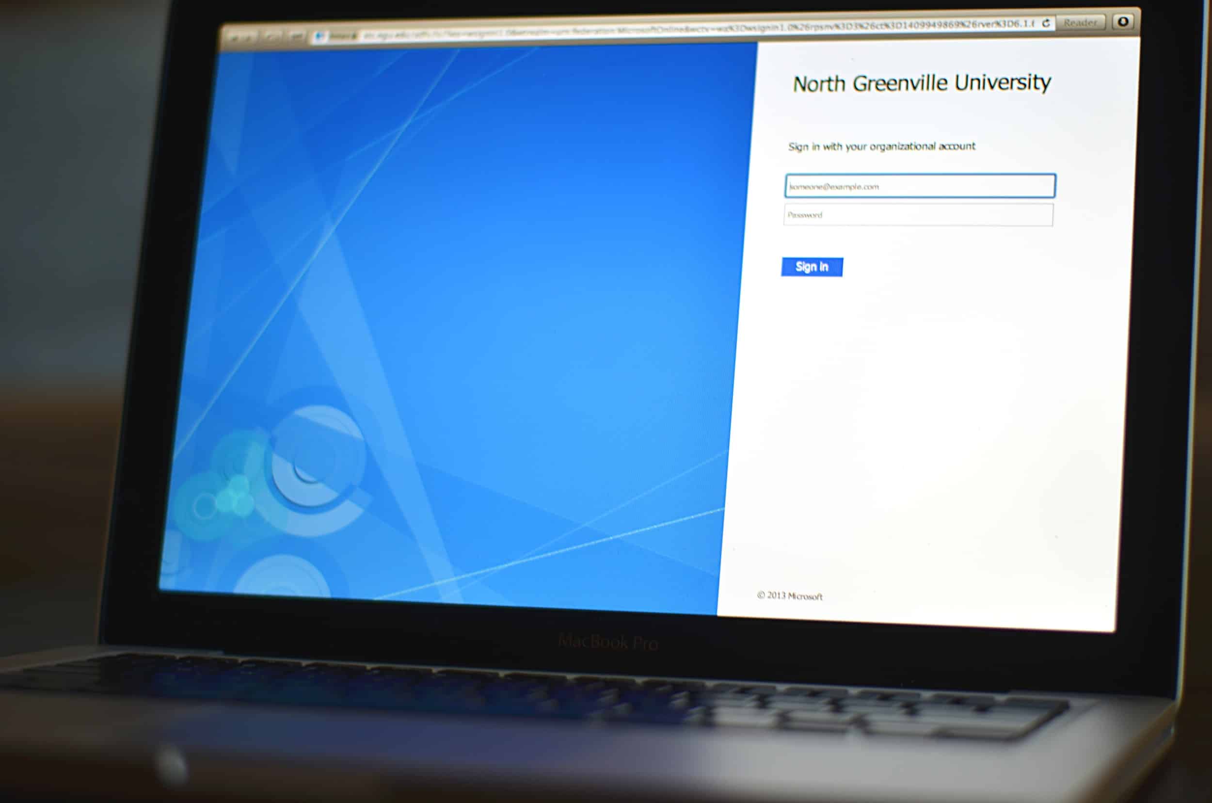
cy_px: 402
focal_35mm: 75
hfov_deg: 27.0
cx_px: 606
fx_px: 2520
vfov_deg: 18.1
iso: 100
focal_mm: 50
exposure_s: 1/40
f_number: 2
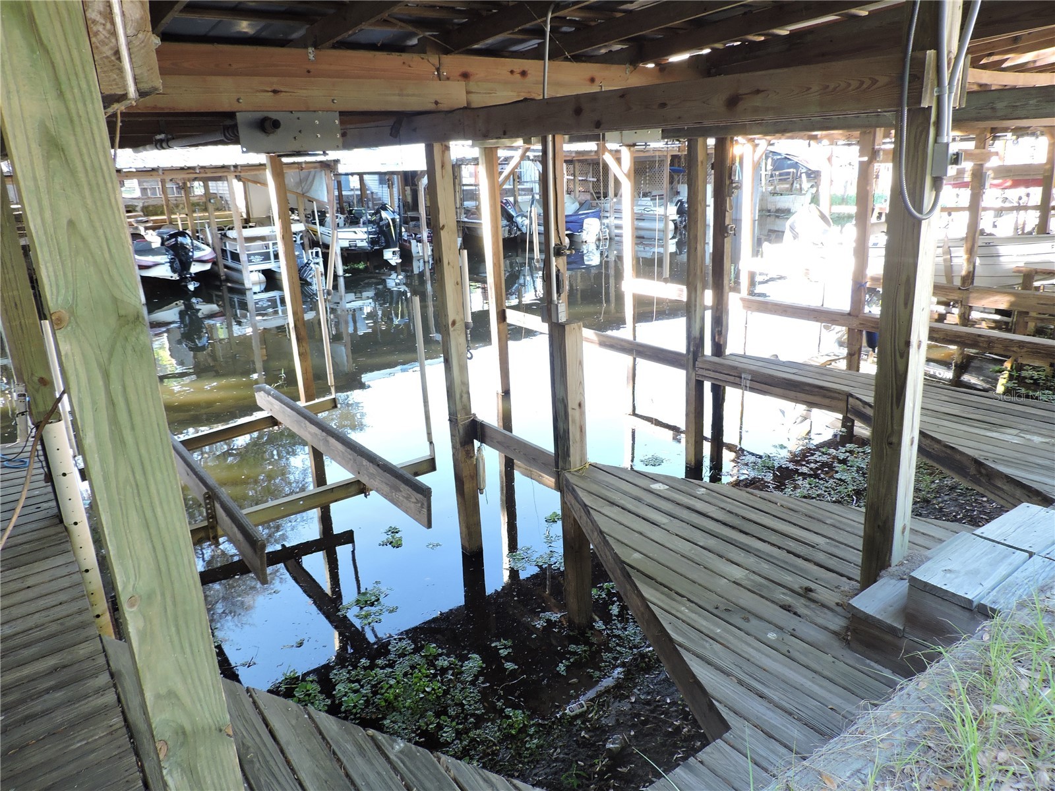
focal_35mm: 24
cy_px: 396
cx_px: 528
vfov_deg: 56.8
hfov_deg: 71.6
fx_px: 731
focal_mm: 4.3
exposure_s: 1/30
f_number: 3
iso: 180
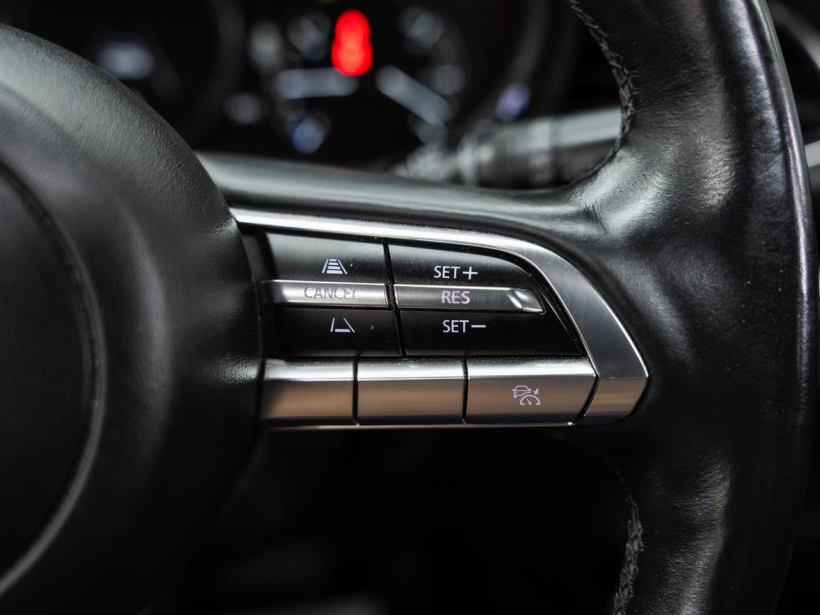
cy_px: 308
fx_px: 861
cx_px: 410
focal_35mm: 36
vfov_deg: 39.3
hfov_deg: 50.9
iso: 1000
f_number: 3.5
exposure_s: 1/40
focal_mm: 33.6
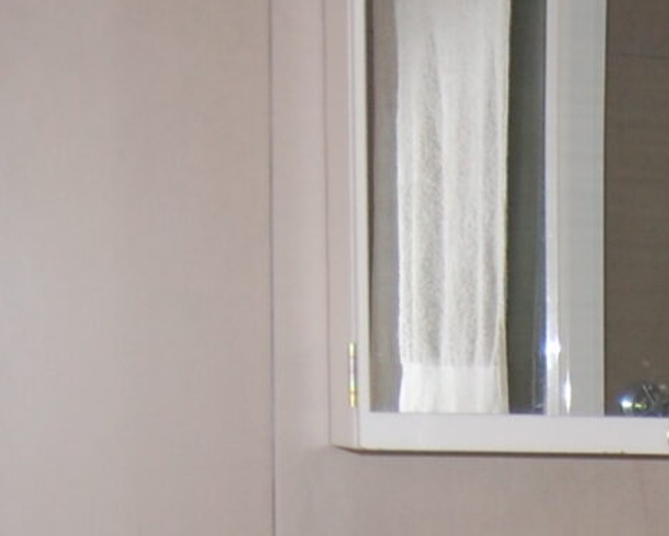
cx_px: 975
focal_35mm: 139
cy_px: 1184
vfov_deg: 10.0
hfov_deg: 13.2
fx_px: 2753
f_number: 3.5
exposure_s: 1/60
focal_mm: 18
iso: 400
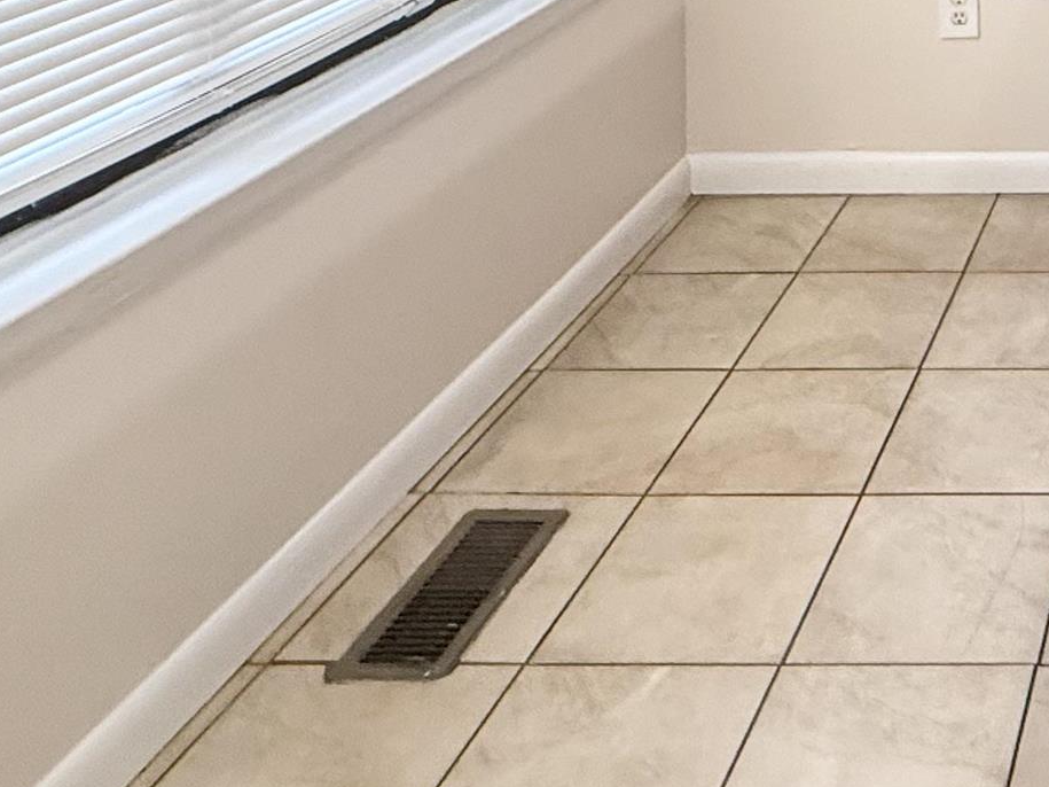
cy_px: -412
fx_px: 1424
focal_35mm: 47
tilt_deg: -0.6
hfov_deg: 32.2
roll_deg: +0.3
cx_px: 1314
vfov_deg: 24.0
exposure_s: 1/60
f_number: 2.2
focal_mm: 2.22
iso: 320
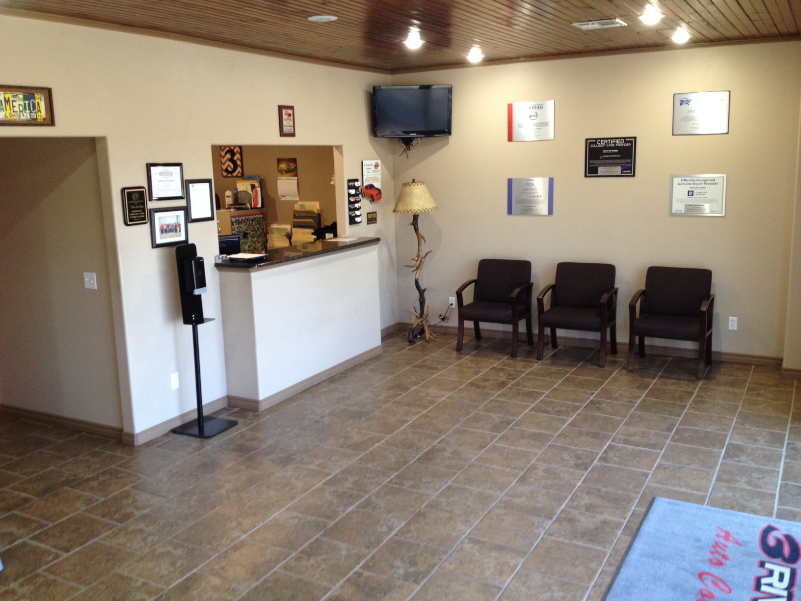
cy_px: 300
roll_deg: +1.3
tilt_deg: -11.5
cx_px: 400
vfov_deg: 40.7
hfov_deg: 52.6
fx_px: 810
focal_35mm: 35
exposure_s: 1/20
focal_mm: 4.28
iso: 100
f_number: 2.4
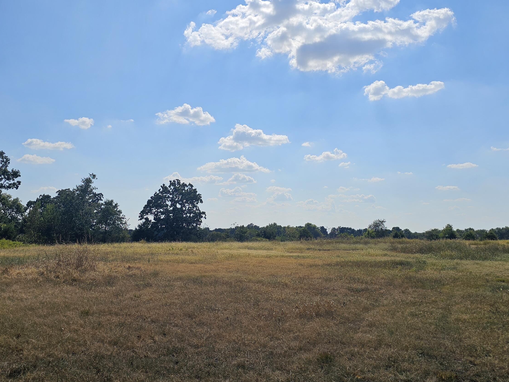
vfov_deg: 45.3
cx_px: 236
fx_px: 456
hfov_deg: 58.3
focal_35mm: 31
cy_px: 162
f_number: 1.7
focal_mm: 6.3
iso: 10
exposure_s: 1/2049
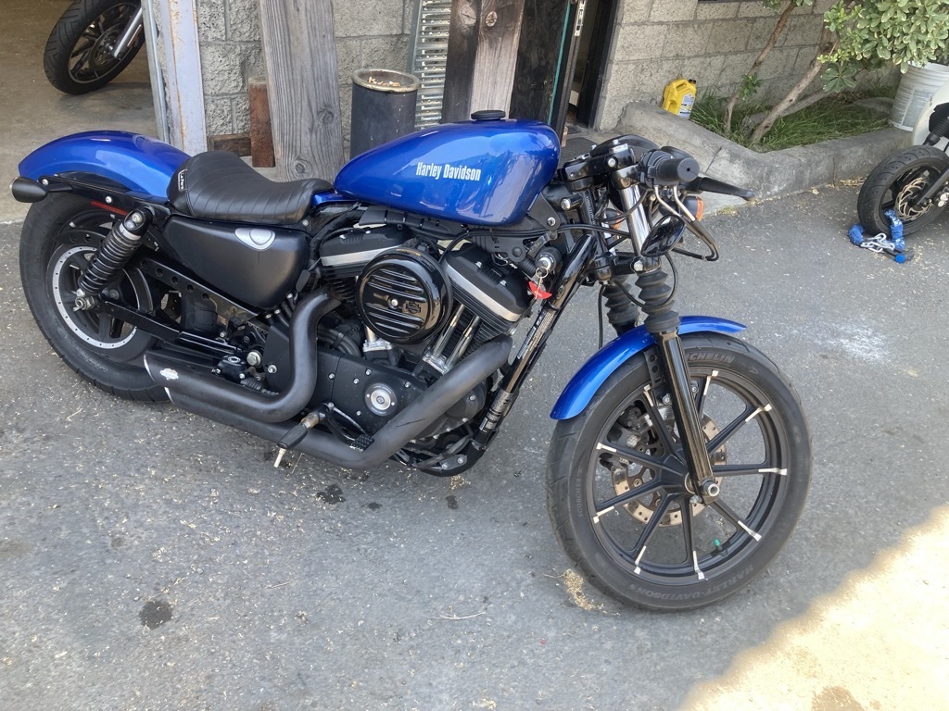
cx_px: 474
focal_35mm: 28
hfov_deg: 63.4
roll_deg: -7.6
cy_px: 356
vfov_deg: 49.7
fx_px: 768
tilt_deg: -35.1
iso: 40
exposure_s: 1/121
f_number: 1.8
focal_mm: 3.99
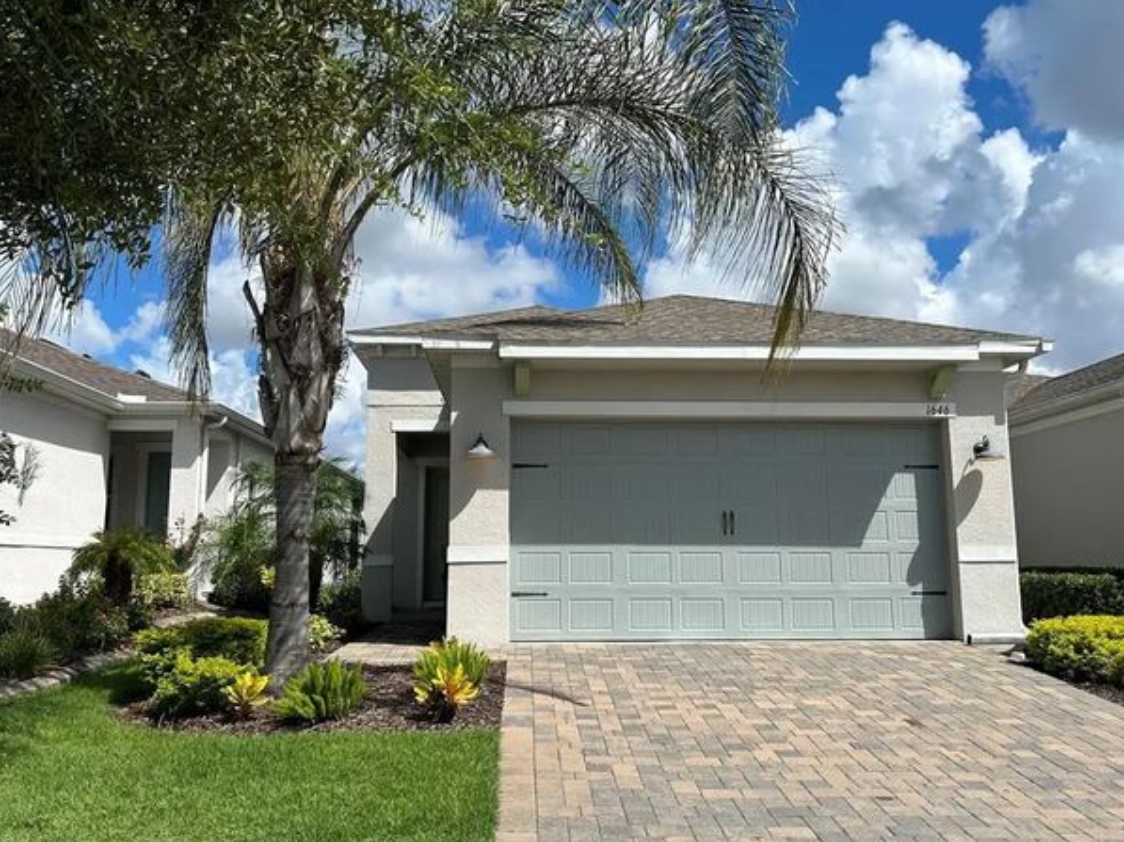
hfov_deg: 63.4
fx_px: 909
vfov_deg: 49.7
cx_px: 589
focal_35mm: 28
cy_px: 395
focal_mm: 5.7
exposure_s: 1/6579
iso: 50
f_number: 1.5
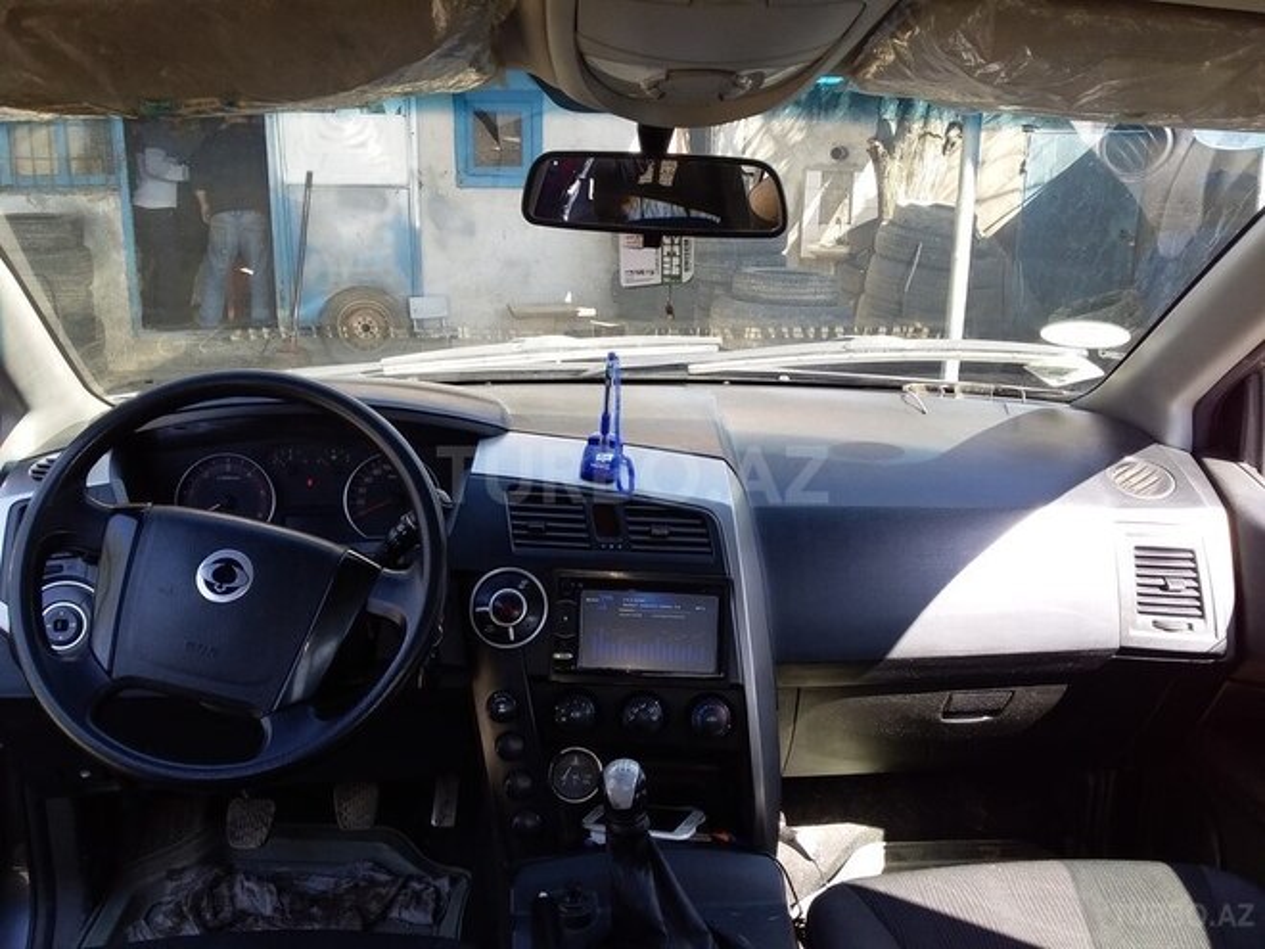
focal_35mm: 31
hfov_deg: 58.4
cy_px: 474
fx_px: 1133
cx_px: 632
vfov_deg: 45.4
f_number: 2.2
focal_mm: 3.3
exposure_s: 1/121
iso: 40
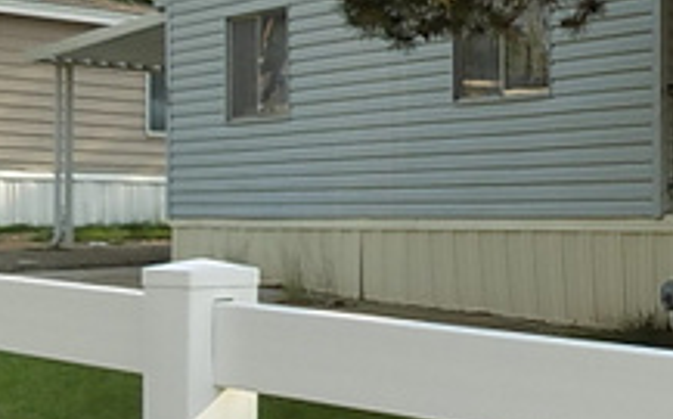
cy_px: 239
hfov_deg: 24.5
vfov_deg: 18.0
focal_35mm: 72
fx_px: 1319
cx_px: 903
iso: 80
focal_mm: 4
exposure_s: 1/400
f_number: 3.1
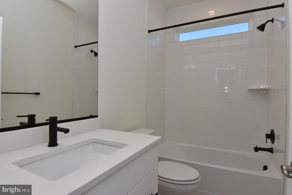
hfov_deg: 90.0
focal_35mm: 18
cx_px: 146
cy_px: 98
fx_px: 146
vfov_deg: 67.5
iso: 800
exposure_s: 1/160
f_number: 20
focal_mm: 12
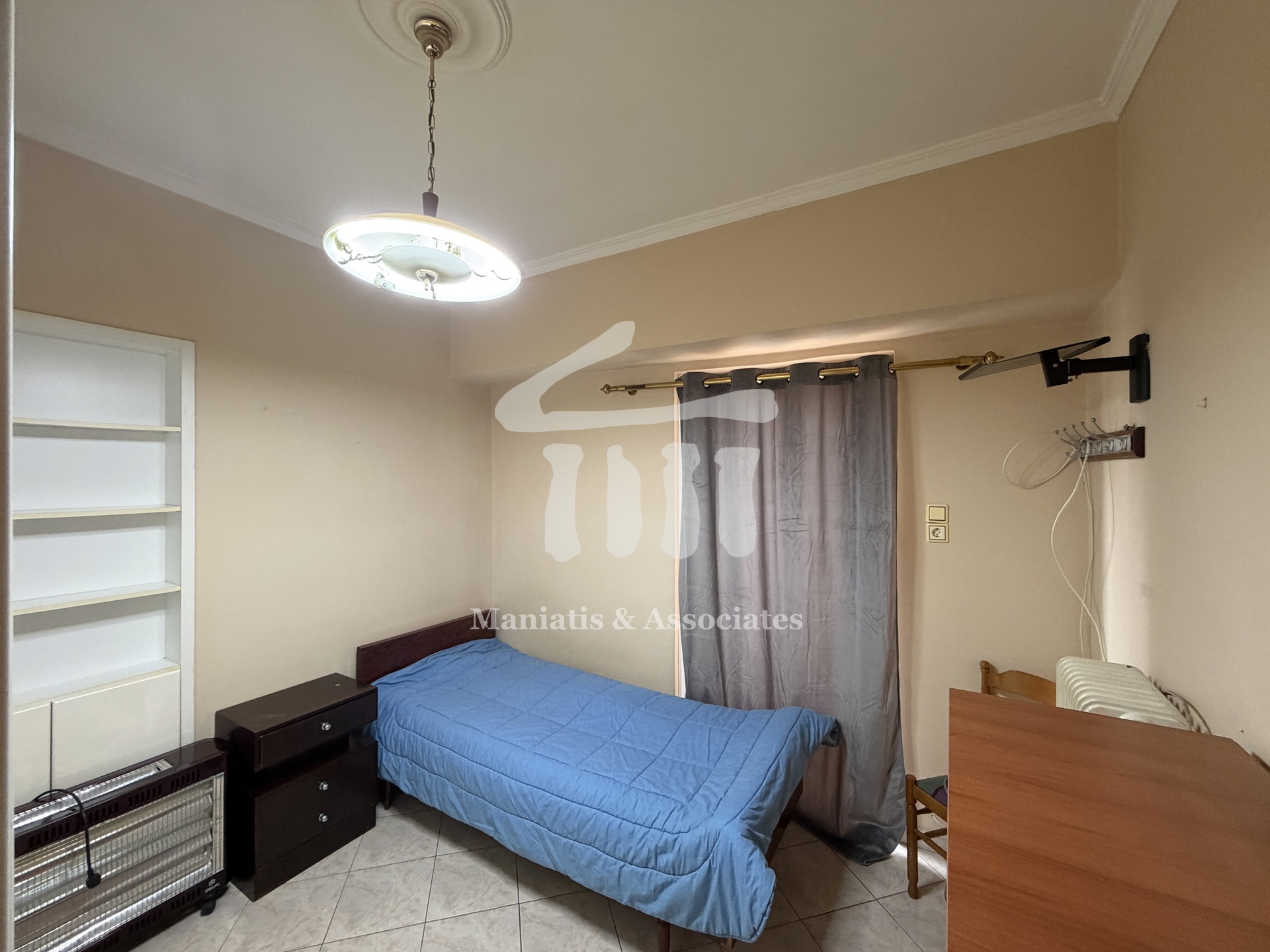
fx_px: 514
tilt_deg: +0.1
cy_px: 476
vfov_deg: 85.7
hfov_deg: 102.1
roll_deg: -0.3
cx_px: 635
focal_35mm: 14
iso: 320
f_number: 2.2
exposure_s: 1/50
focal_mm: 2.22
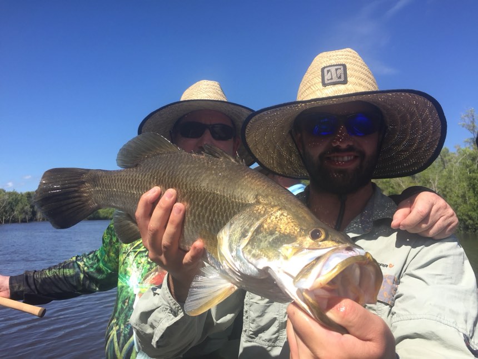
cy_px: 180
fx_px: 400
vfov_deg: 48.2
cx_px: 239
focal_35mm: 29
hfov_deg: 61.7
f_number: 2.2
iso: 32
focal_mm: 4.15
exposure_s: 1/1236
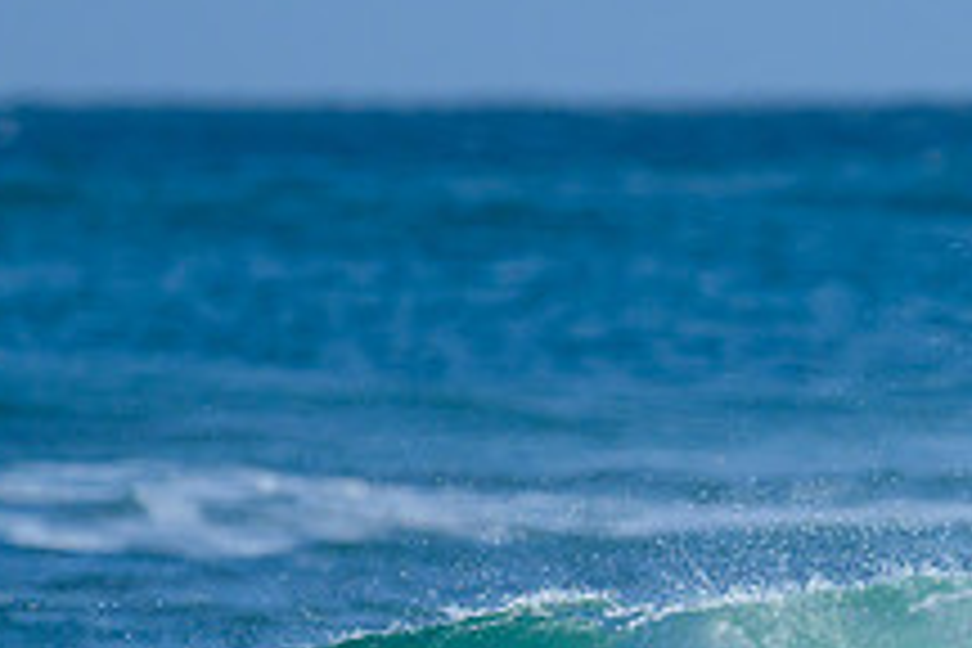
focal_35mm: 2952
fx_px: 79698
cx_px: 786
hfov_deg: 0.7
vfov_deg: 0.5
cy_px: 673
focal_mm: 800
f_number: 6.3
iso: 250
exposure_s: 1/2000
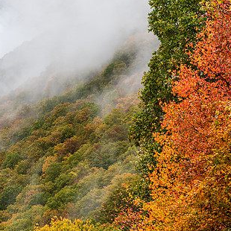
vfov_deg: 6.7
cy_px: 137
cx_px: 92
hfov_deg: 6.7
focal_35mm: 262
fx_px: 1978
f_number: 11
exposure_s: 1/30
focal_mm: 165
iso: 100
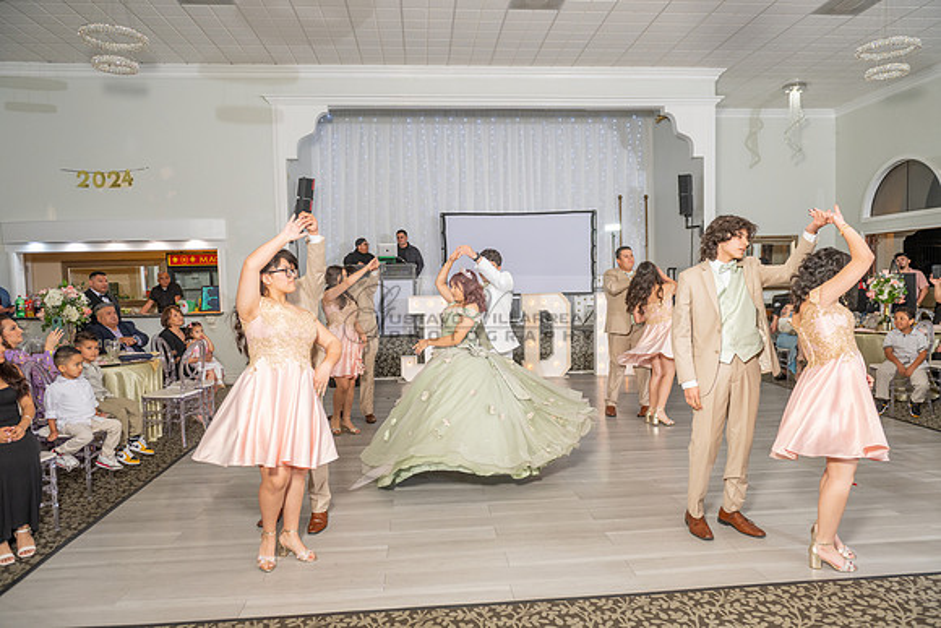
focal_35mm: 24
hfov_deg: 73.7
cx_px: 470
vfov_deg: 53.2
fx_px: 627
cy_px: 314
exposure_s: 1/160
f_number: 3.5
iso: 500
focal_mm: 24
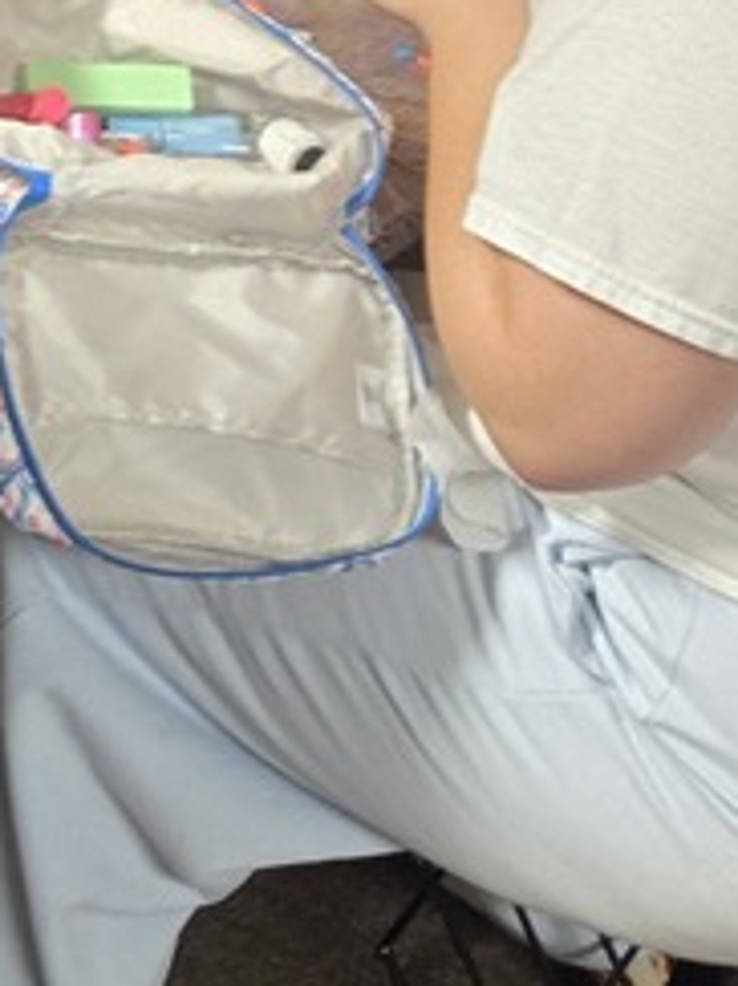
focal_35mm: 97
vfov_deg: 18.6
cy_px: -345
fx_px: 2760
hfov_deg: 14.9
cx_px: -69
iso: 1000
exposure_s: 1/60
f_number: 1.8
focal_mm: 5.4
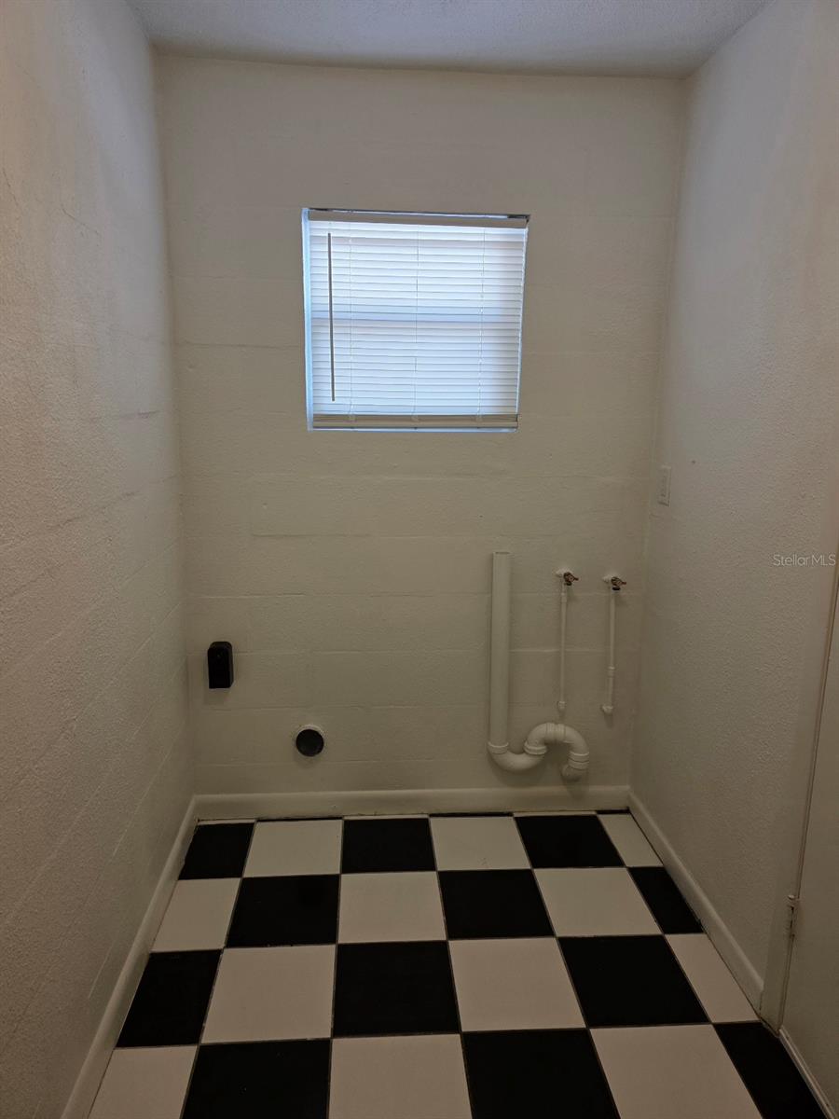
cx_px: 420
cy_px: 560
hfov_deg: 58.9
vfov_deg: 73.9
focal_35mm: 23
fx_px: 743
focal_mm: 6.3
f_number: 1.7
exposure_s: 1/120
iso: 250
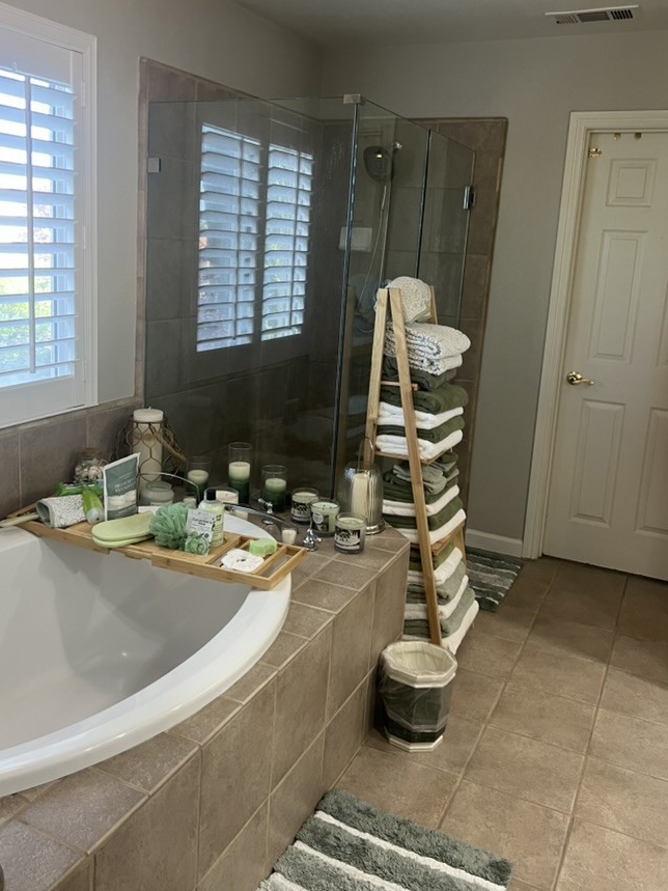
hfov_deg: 45.4
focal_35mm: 31
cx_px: 309
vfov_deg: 58.2
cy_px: 392
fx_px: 798
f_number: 1.5
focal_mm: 5.7
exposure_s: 1/60
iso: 125
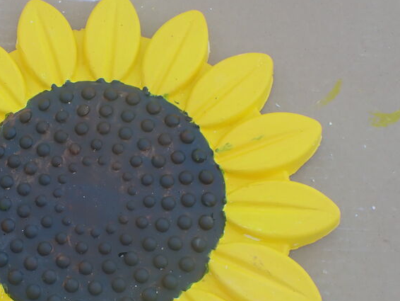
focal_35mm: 53
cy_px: 223
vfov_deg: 27.2
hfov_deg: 35.1
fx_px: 613
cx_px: 86
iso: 100
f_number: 3.2
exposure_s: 1/200
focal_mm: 5.4
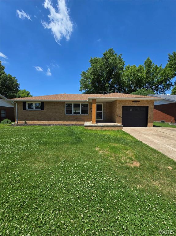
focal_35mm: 13
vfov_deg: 106.2
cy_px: 118
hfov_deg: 89.9
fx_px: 88
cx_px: 88
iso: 50
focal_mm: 2.2
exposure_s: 1/2500
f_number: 2.2
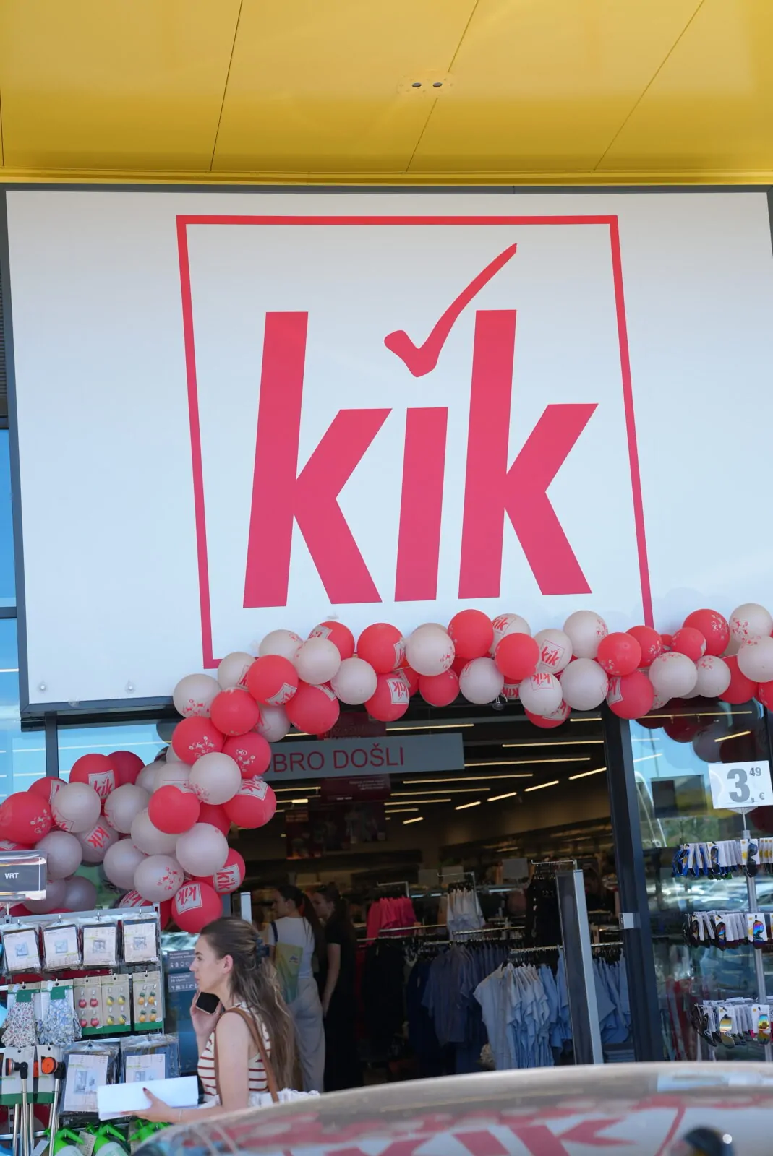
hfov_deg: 23.0
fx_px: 1897
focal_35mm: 59
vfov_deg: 33.9
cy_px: 578
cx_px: 386
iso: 80
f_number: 4
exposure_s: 1/160
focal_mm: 59
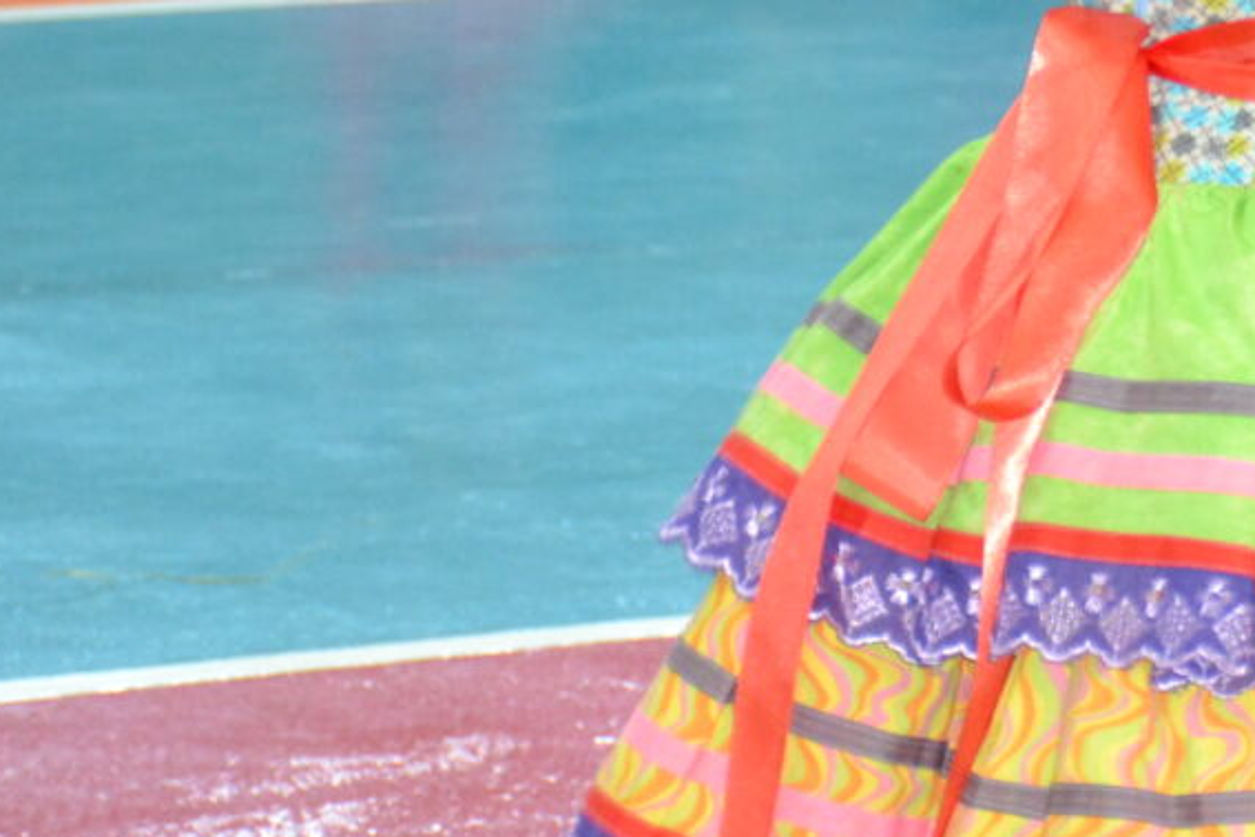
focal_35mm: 381
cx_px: 1828
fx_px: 13270
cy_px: -549
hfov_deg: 5.4
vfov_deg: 3.6
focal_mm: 75
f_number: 5
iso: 1800
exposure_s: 1/60
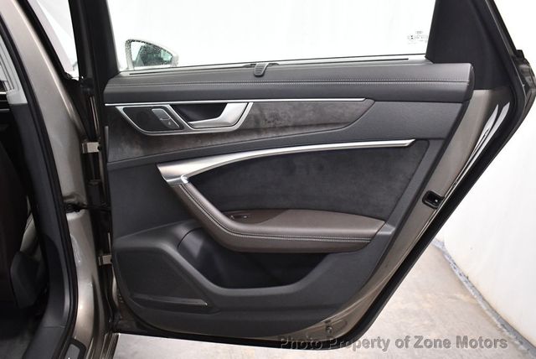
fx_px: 536
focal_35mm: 36
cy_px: 180
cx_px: 268
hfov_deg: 53.1
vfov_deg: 36.9
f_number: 3.5
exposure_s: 1/125
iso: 3200
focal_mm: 18
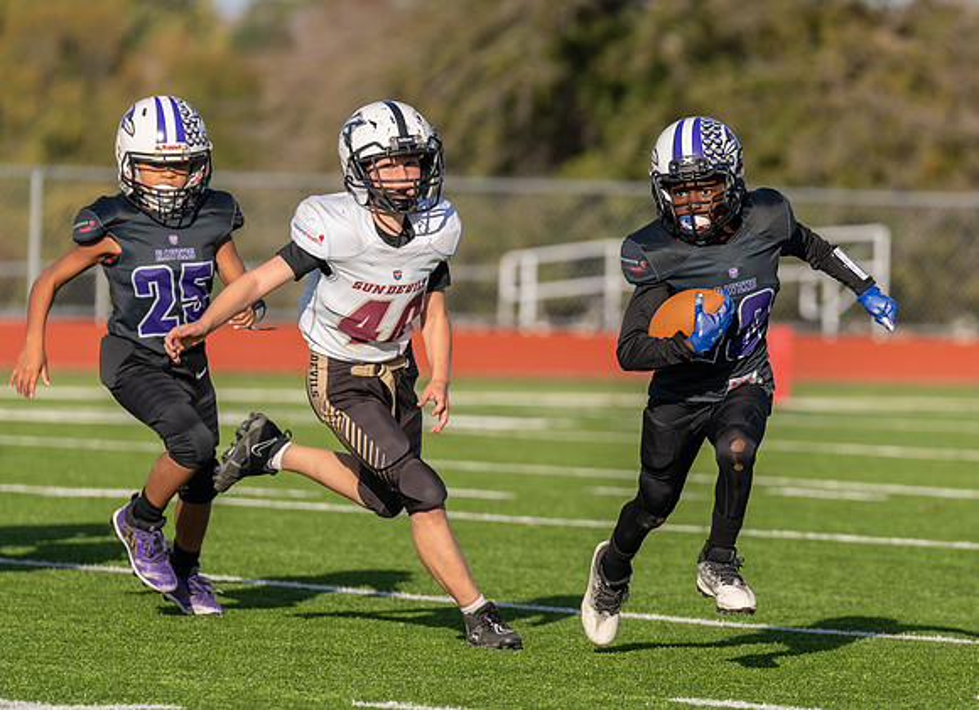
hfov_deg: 5.3
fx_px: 10562
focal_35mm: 378
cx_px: 683
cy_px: 383
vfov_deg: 3.9
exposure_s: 1/2000
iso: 125
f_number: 3.2
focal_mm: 200
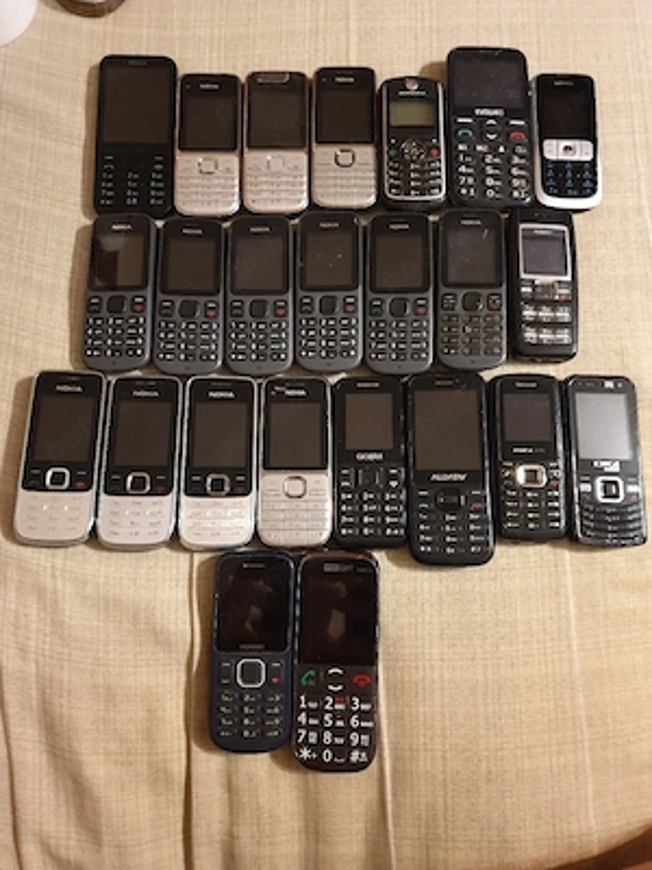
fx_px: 653
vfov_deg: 67.3
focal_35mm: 26
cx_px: 326
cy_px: 435
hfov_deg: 53.1
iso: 250
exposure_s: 1/13
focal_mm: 4.3
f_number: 1.5
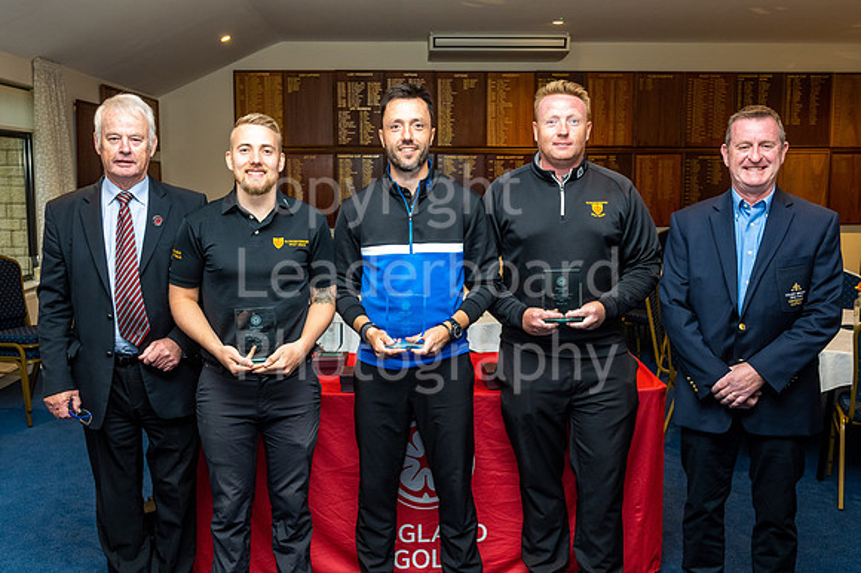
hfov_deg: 53.2
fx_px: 860
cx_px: 430
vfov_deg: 36.8
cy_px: 286
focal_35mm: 36
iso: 400
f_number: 5.6
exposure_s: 1/50
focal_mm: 24
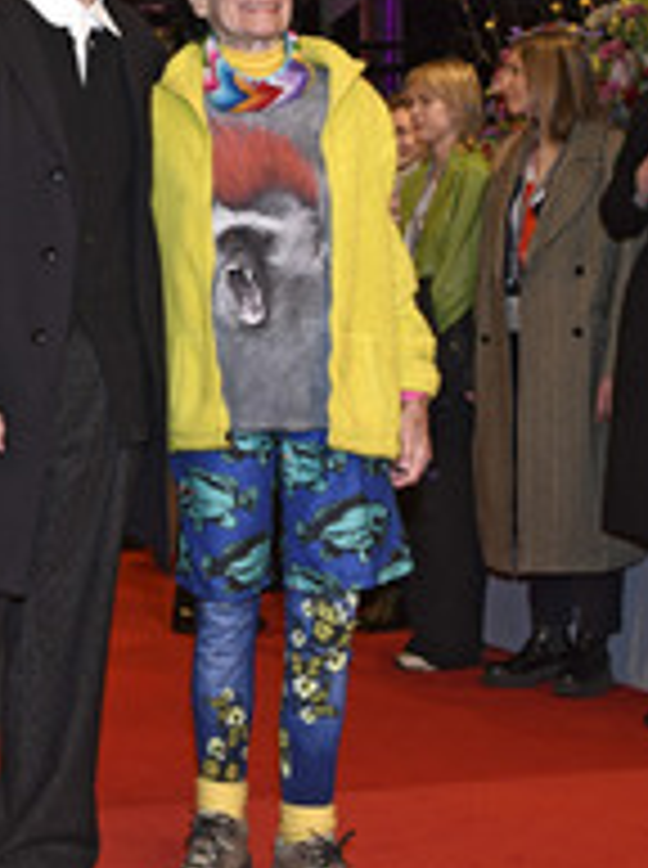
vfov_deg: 35.6
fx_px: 1352
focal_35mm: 54
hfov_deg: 26.5
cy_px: 378
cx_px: 146
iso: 800
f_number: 5.6
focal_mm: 24
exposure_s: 1/125
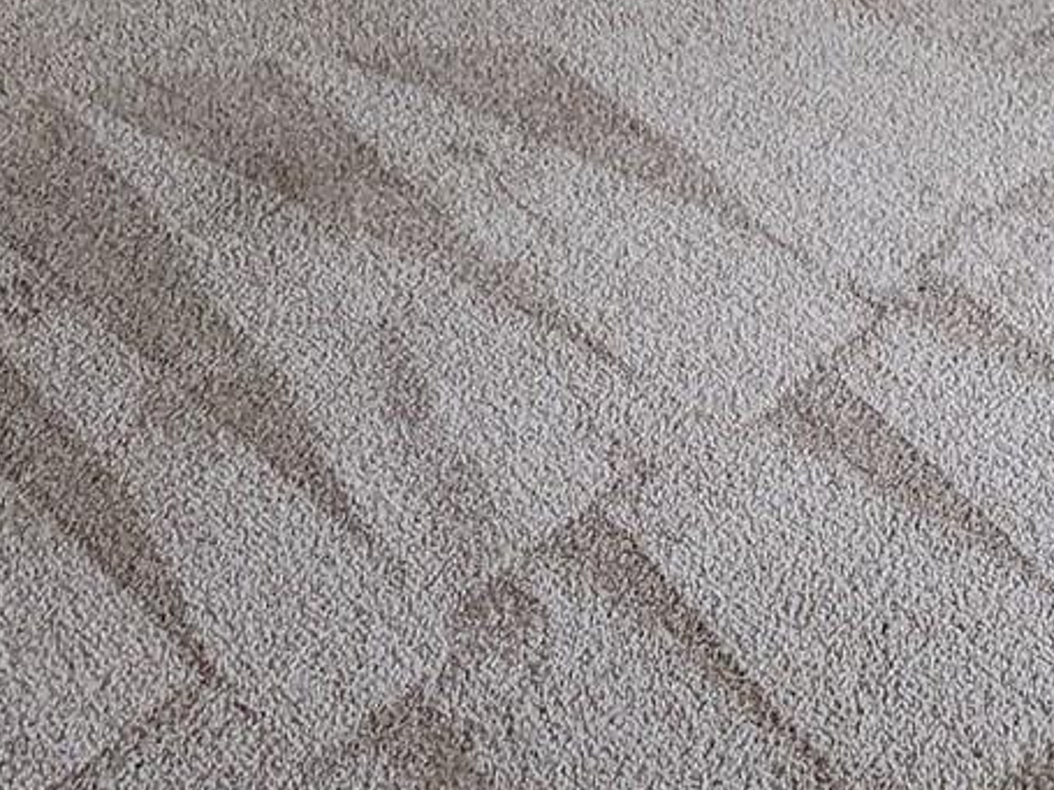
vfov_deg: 16.9
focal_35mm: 72
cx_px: 718
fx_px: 2192
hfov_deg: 26.9
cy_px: -630
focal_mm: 2.35
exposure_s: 1/120
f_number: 2.2
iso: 244
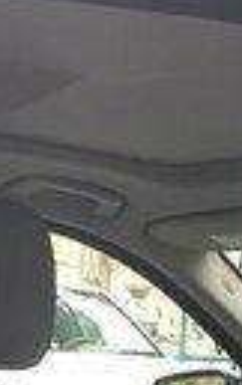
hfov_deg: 11.1
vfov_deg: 15.9
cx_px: 158
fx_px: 1241
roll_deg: -3.2
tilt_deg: -14.8
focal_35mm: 118
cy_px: 615
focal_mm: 4.15
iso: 40
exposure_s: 1/50
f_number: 2.2
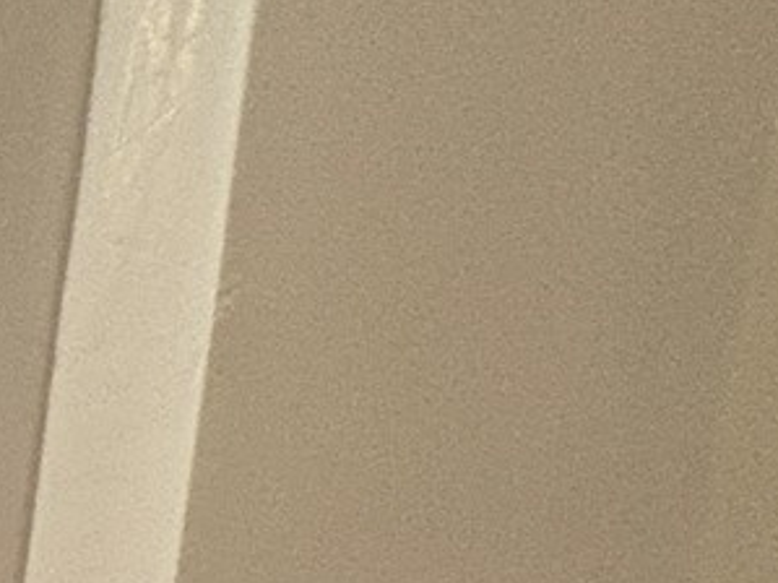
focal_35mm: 75
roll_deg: -1.0
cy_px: 1093
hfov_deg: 15.0
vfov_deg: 16.1
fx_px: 1685
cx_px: -1098
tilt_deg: -8.0
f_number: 2.2
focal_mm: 2.22
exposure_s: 1/60
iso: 500
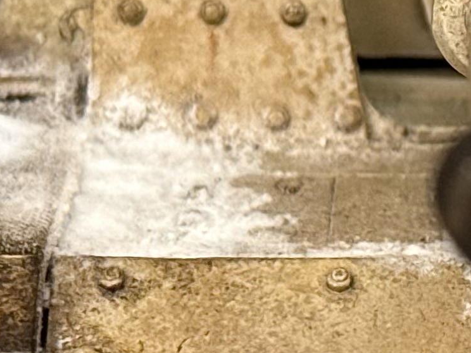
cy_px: 30
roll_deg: -1.2
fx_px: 3538
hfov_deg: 7.6
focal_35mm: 260
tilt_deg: -18.6
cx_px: 565
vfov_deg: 5.7
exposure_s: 1/169
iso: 64
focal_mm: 6.76
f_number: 1.78
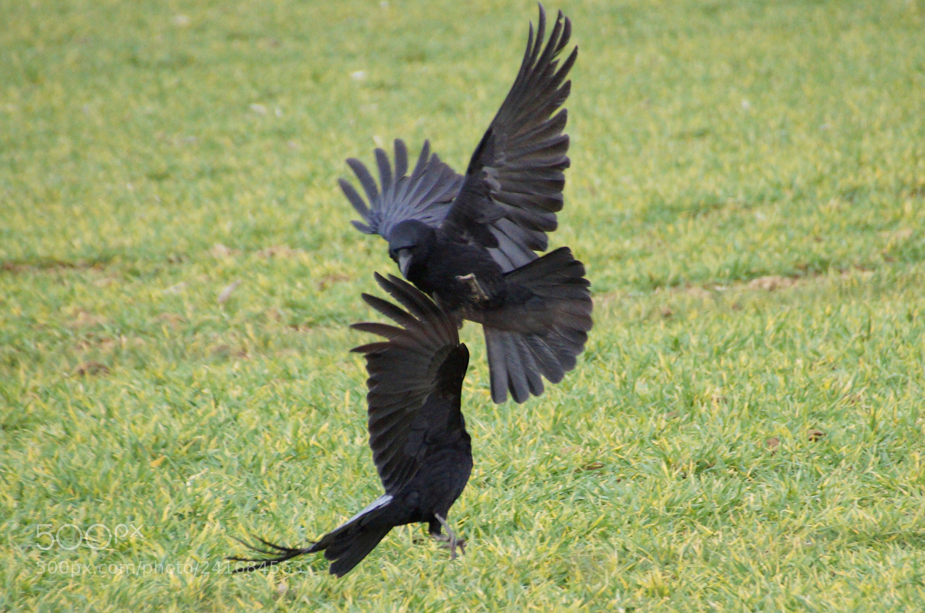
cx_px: 462
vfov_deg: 3.7
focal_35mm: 375
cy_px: 306
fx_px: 9616
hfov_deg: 5.5
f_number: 6.3
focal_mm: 250
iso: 2000
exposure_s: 1/2000
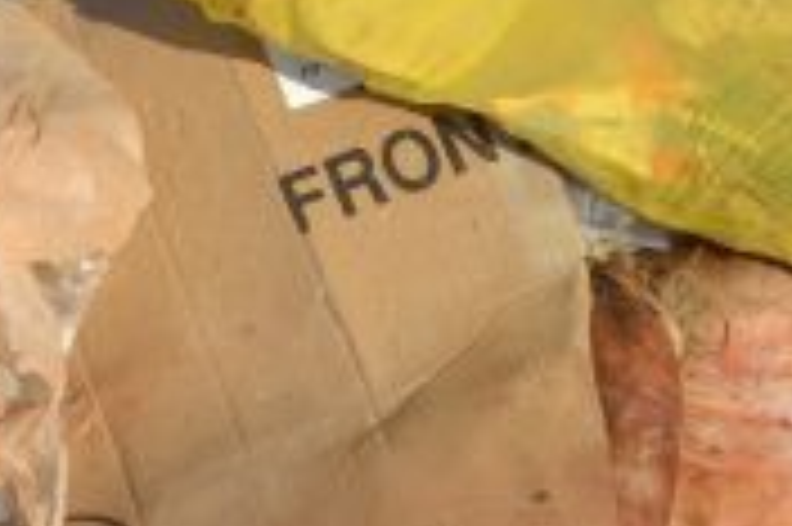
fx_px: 4550
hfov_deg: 9.9
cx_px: 724
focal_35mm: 207
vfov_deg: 6.6
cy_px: 153
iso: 100
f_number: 8
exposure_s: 1/250
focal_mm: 38
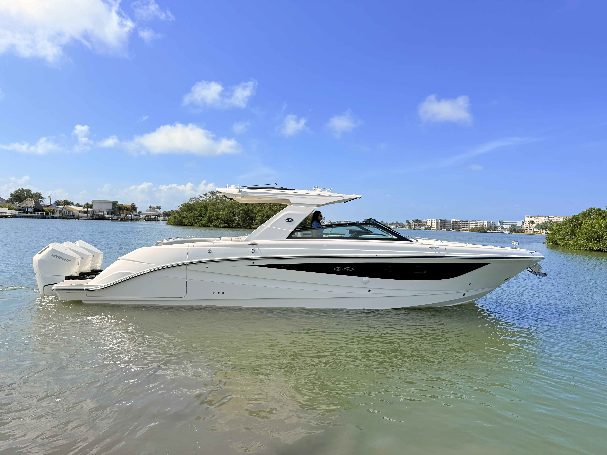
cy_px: 228
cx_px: 304
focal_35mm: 24
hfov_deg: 71.6
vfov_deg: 56.8
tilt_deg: +0.5
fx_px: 421
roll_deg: -2.0
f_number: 1.78
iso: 80
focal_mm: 6.76
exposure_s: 1/8130
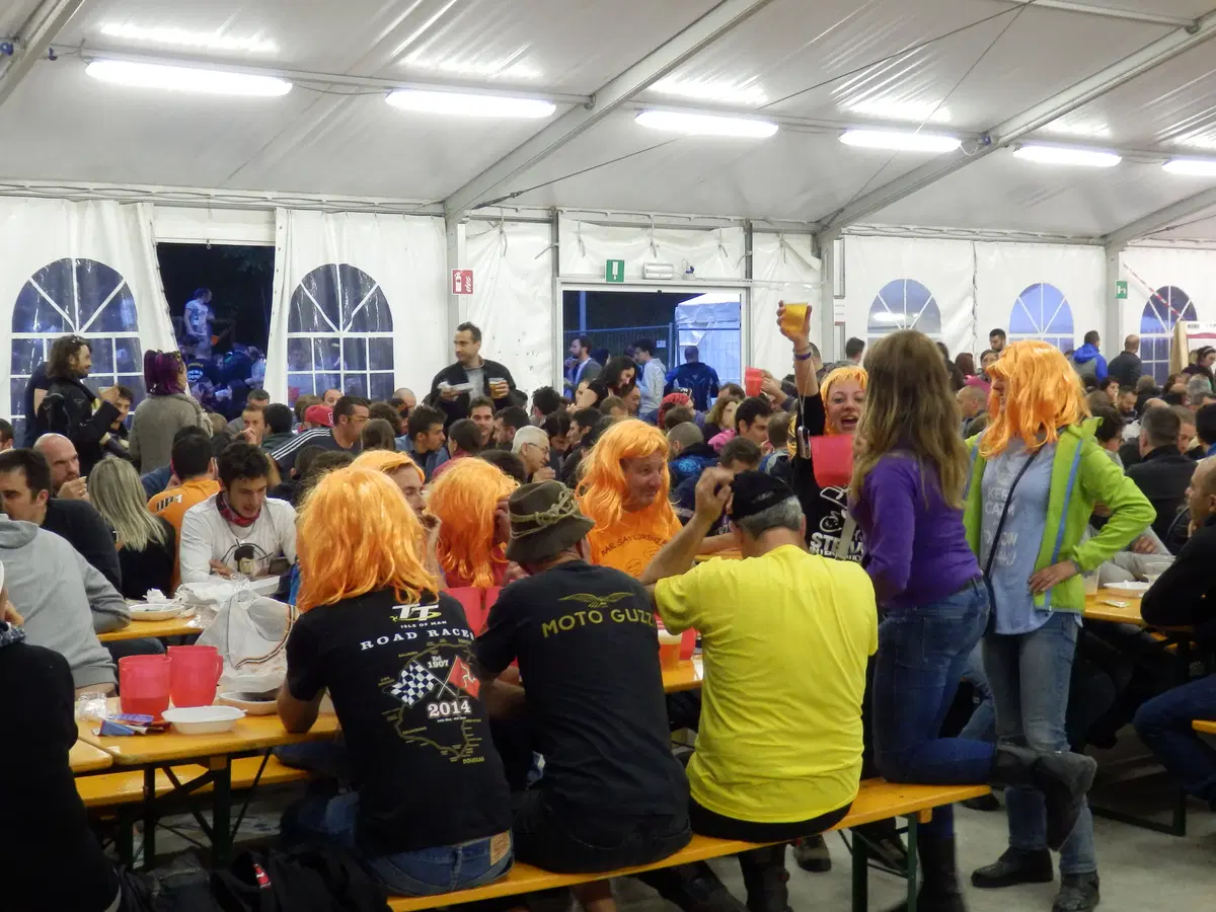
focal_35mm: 49
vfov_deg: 29.7
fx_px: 1721
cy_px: 456
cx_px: 608
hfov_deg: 38.9
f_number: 4
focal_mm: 8.9
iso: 800
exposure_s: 1/30
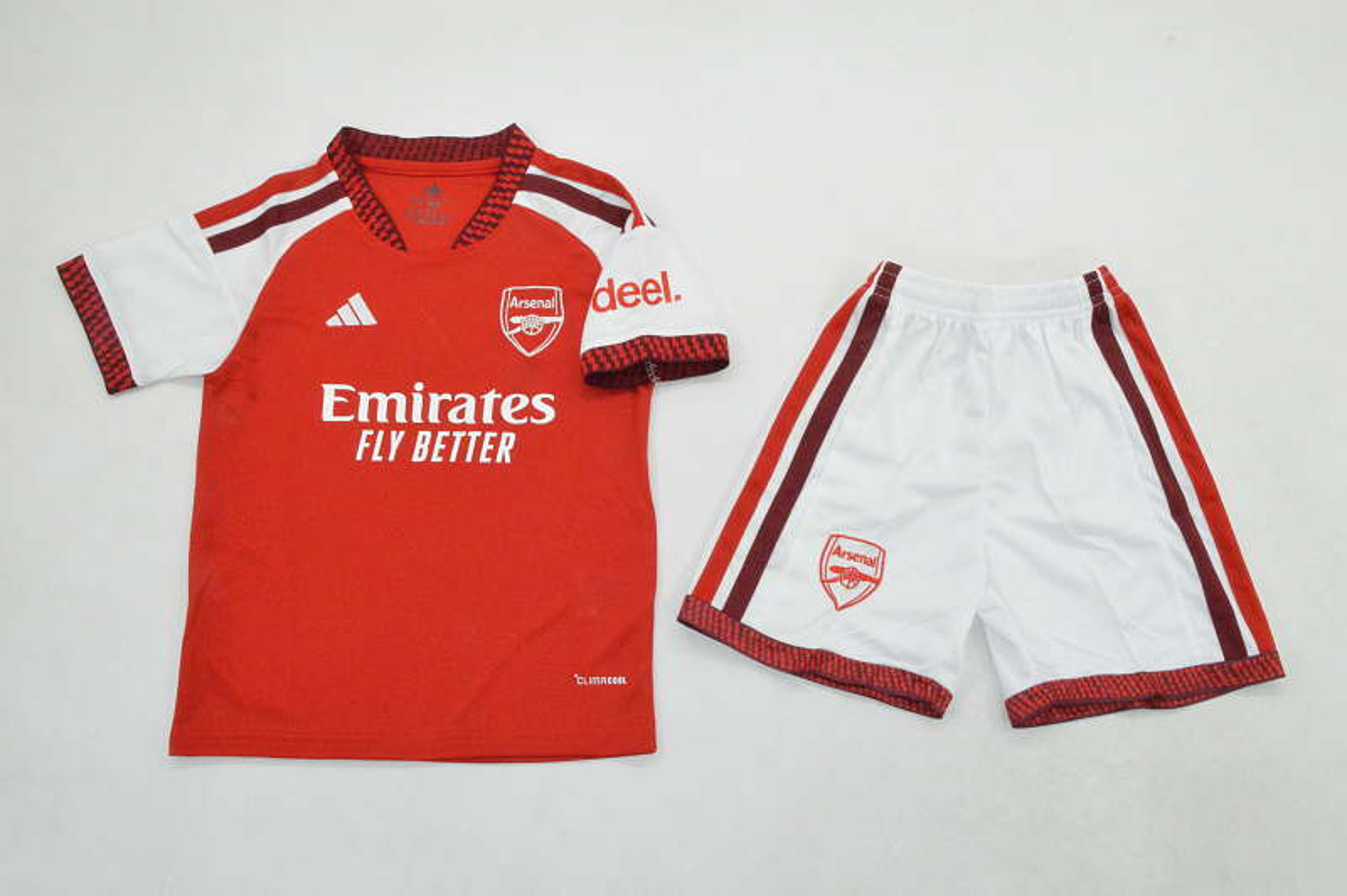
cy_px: 448
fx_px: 1346
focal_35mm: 36
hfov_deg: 53.2
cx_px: 674
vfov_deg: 36.8
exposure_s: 1/125
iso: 6400
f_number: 25
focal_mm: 24
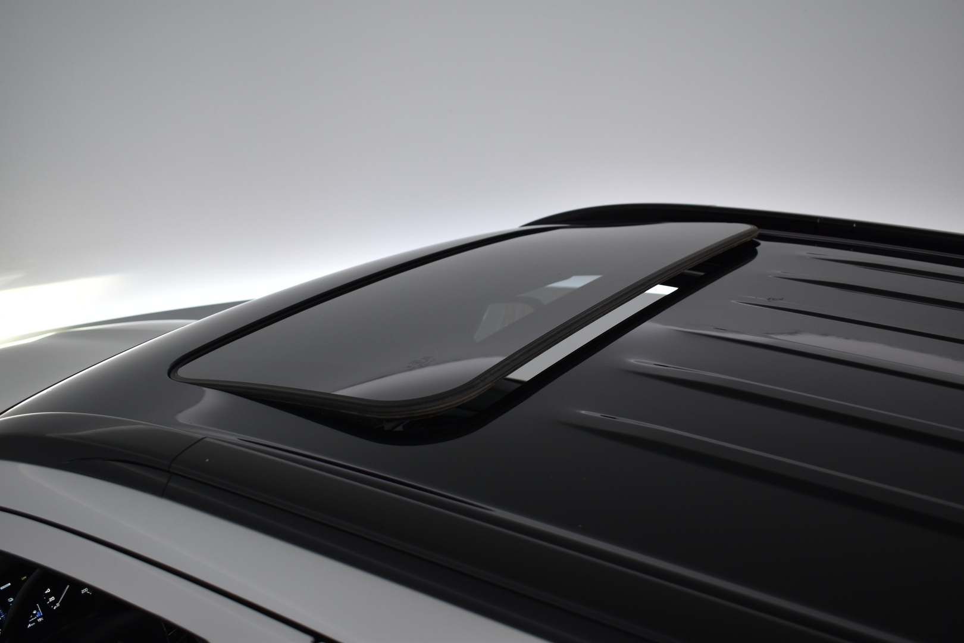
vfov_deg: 36.9
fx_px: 964
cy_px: 322
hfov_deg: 53.1
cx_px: 482
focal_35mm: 36
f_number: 4
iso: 250
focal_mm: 24
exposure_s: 1/40
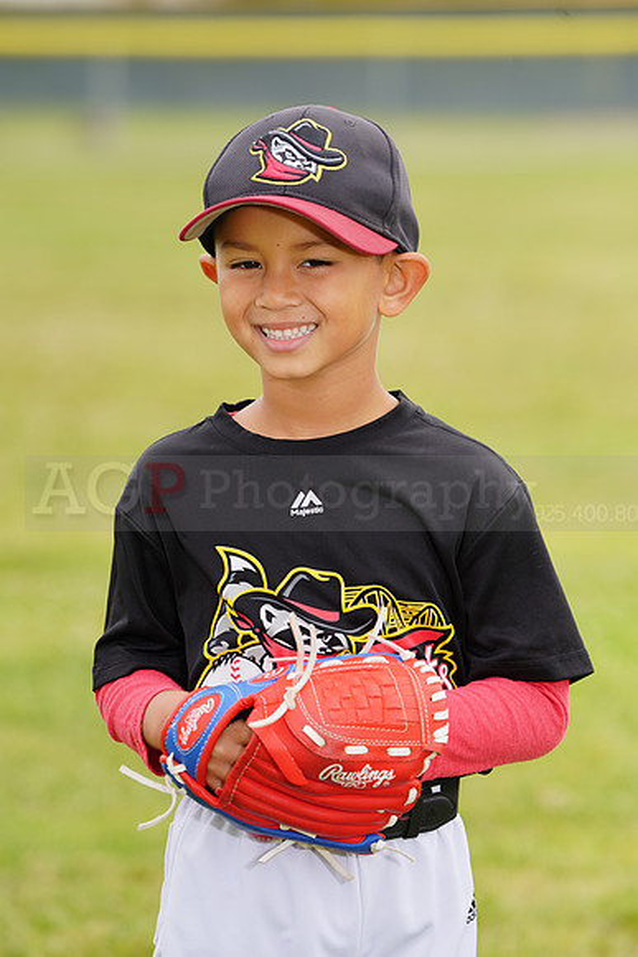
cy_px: 478
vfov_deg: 7.7
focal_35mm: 268
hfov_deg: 5.1
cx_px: 319
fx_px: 7120
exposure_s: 1/250
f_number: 7.1
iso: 100
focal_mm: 268
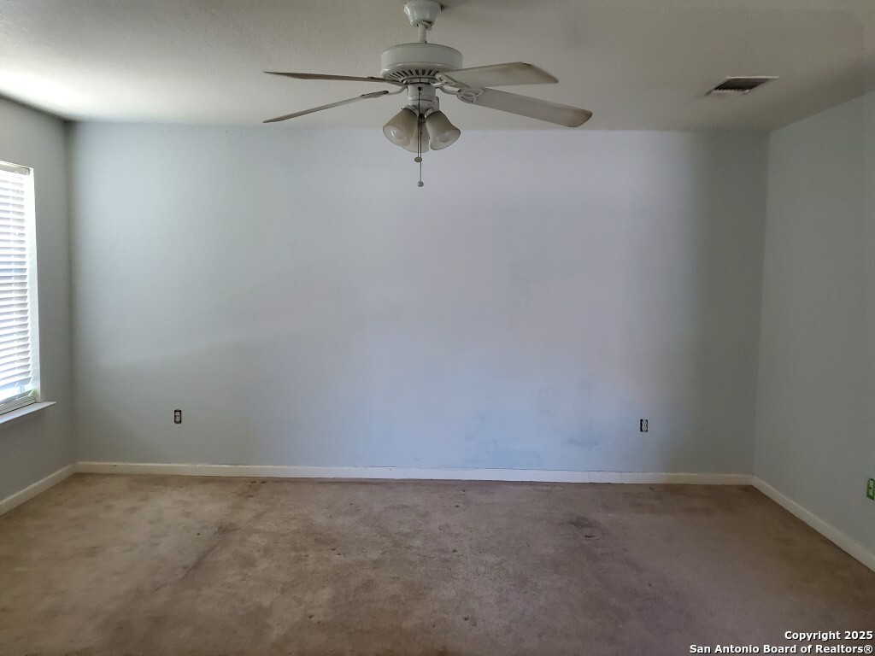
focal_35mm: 26
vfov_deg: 53.1
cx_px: 438
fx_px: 657
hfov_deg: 67.3
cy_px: 328
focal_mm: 4.3
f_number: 1.5
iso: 500
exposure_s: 1/120
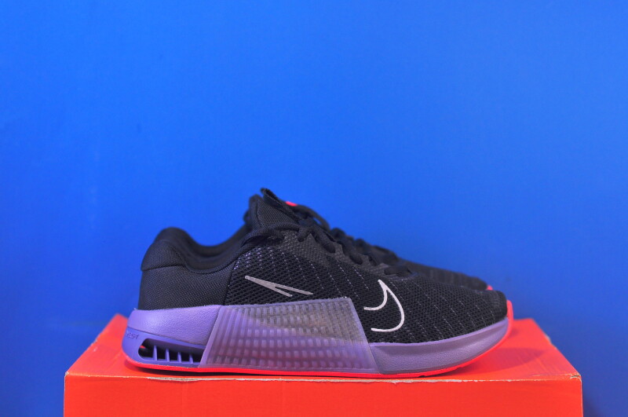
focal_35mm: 75
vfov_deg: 18.1
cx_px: 314
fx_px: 1306
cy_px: 208
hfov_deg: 27.0
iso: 250
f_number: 3.2
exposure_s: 1/250
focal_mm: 50
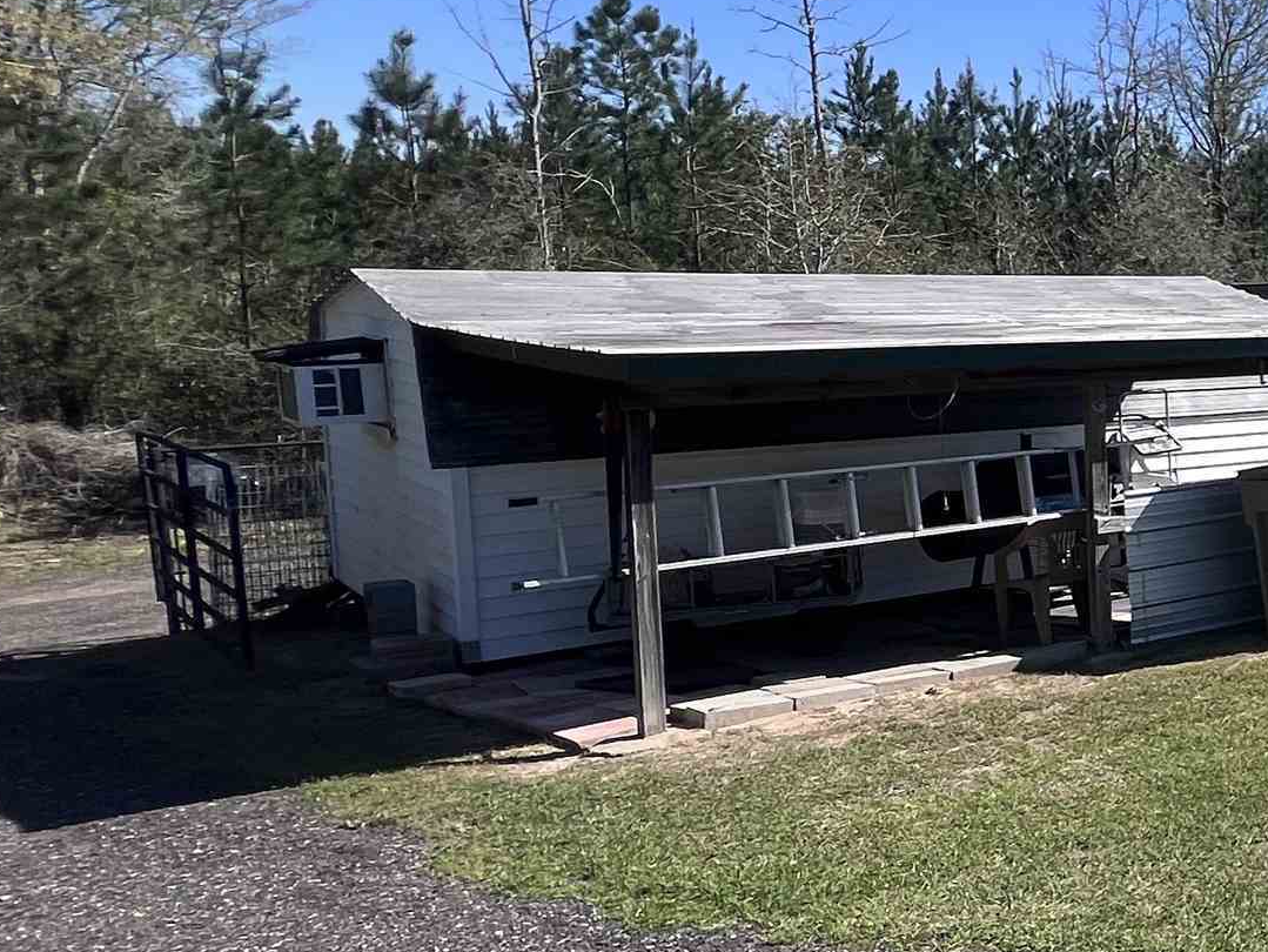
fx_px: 1356
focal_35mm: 37
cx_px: 1787
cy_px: 434
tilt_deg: -6.4
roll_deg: -1.8
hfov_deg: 31.9
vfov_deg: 38.7
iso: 32
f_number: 1.8
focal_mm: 1.57
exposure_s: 1/1553
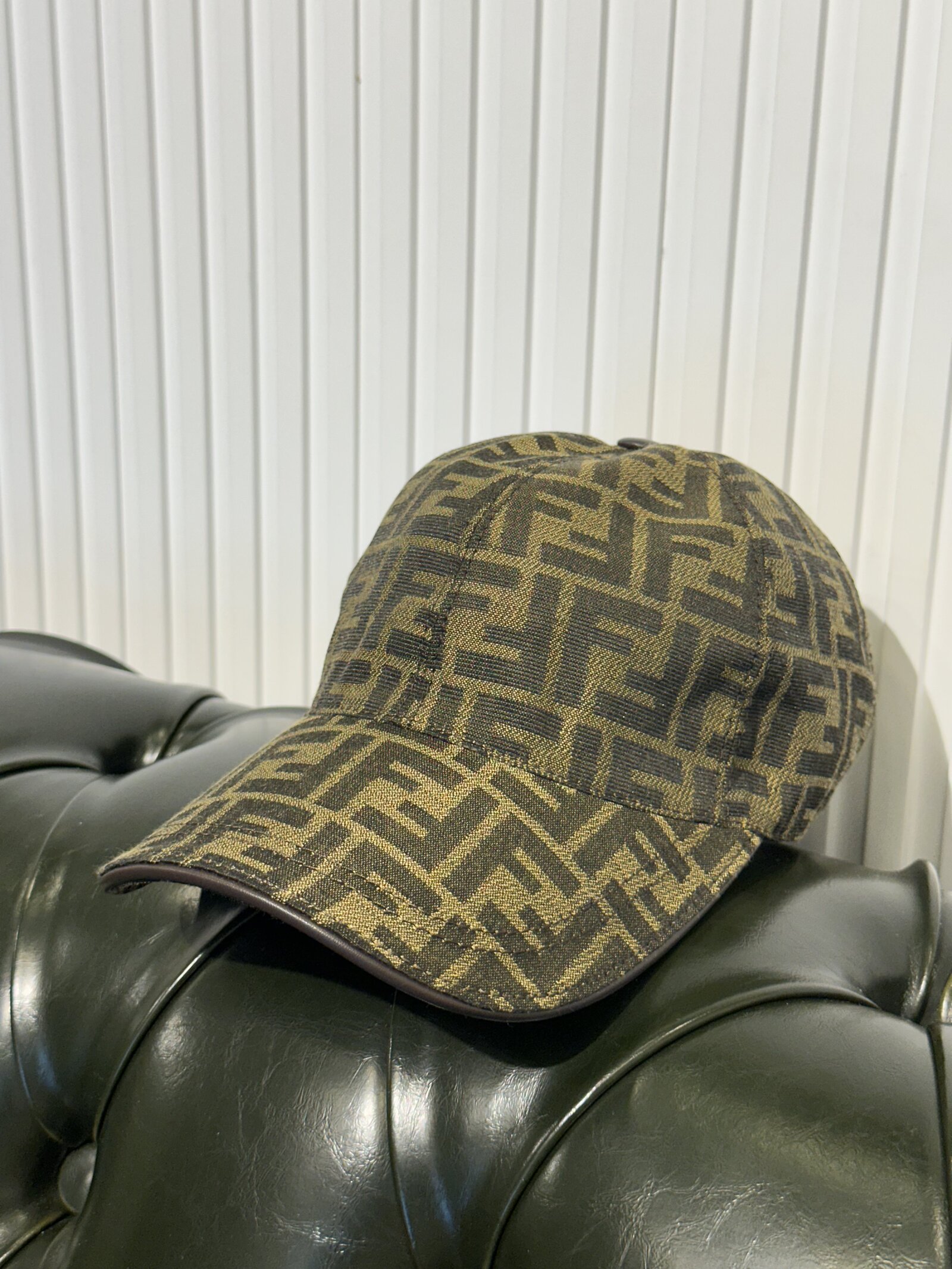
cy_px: 634
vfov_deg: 39.7
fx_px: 1760
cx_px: 476
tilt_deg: -15.6
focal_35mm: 48
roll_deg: -1.4
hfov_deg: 30.3
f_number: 1.78
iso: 64
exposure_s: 1/100
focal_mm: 6.86
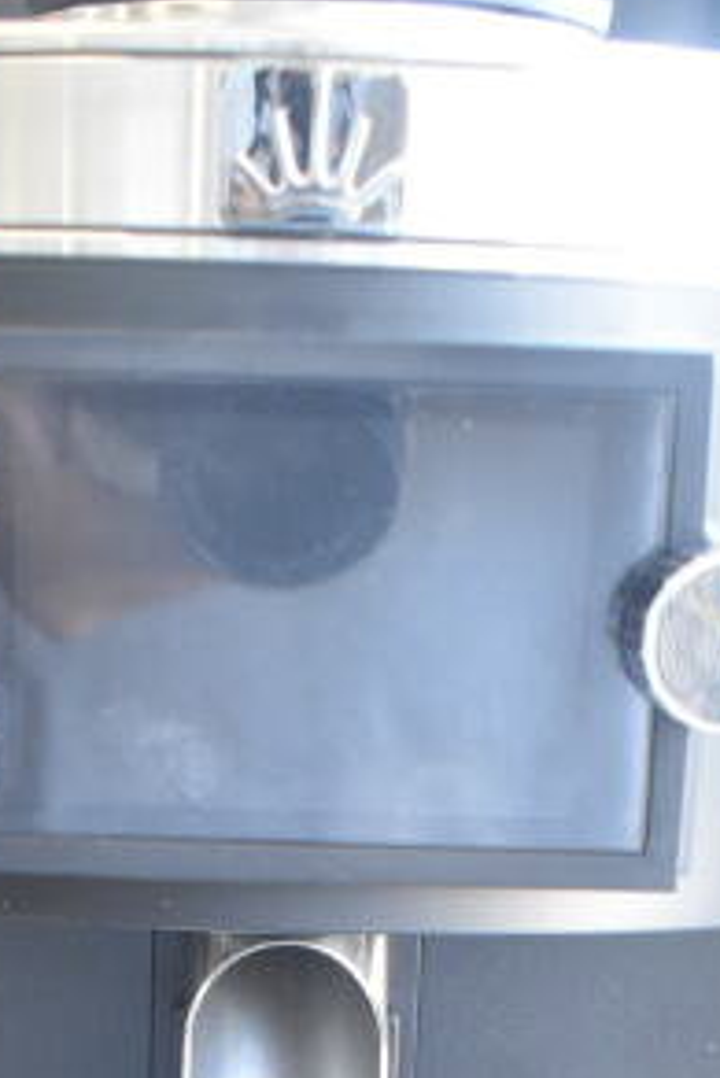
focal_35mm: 94
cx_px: 303
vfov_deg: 19.6
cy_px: 1480
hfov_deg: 14.6
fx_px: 2816
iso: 1600
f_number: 5
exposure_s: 1/100
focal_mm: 20
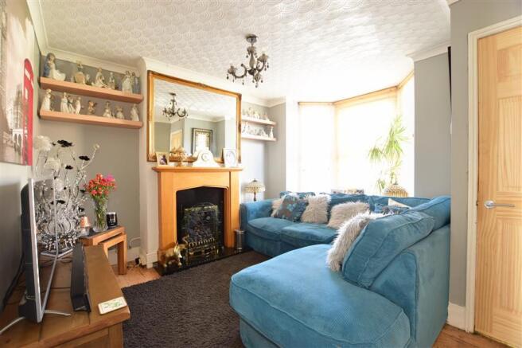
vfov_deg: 77.3
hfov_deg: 100.4
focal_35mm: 15
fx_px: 217
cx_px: 261
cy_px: 174
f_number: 5.6
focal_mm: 10
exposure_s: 1/3
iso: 400
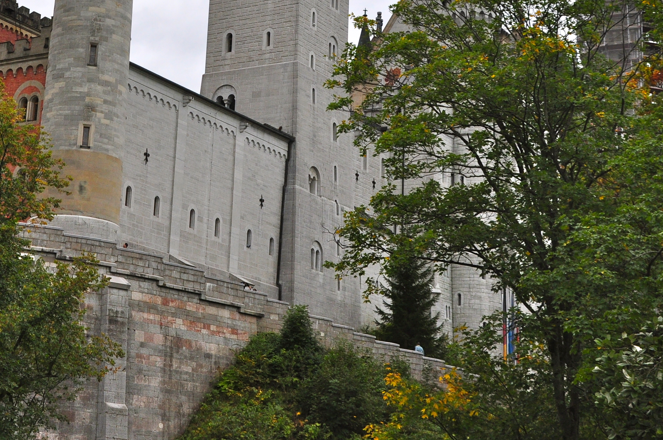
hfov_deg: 27.0
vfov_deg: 18.1
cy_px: 45
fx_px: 1361
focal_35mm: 74
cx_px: 154
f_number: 8
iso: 400
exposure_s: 1/640
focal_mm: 26
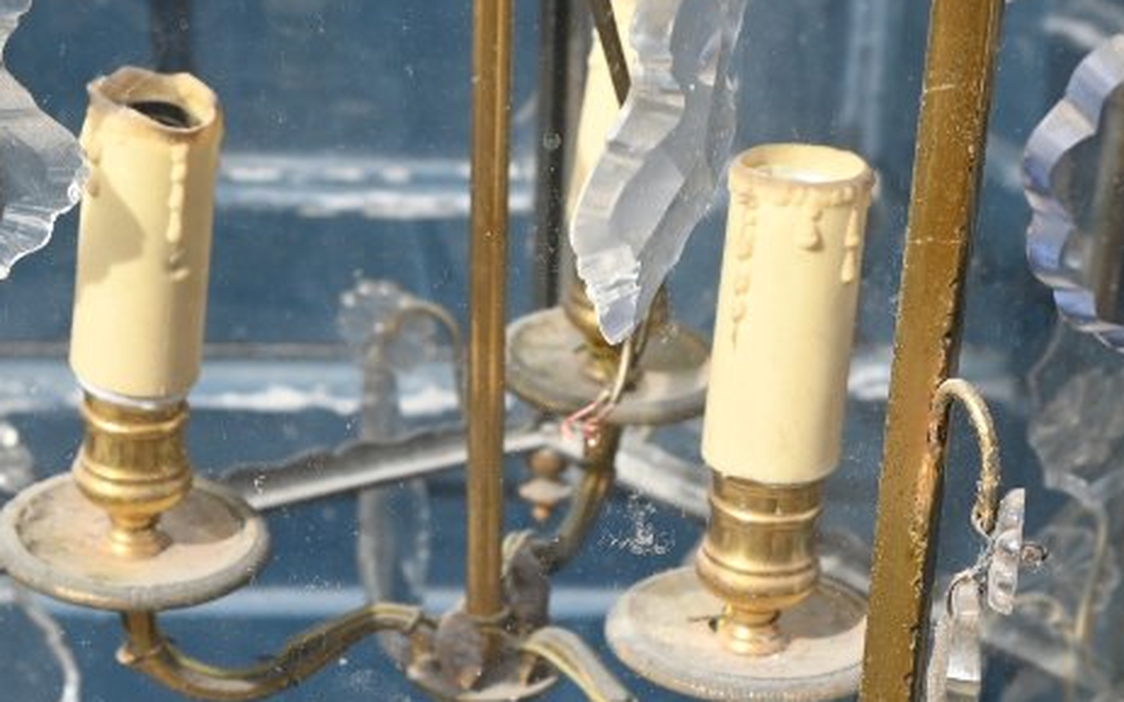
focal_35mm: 103
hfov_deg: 20.1
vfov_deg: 12.5
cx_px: 384
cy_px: 751
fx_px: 3154
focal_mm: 26
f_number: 5.6
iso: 100
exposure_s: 1/250
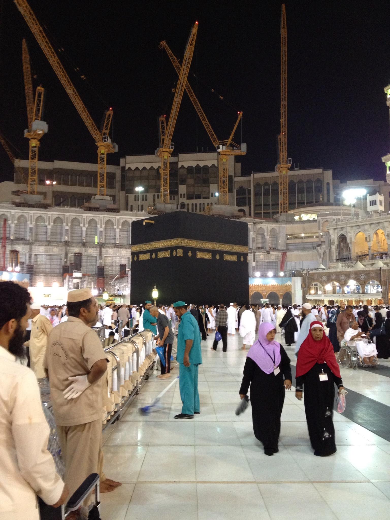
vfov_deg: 52.6
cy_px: 260
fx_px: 526
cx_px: 195
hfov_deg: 40.7
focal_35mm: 35
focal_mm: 4.28
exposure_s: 1/20
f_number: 2.4
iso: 200
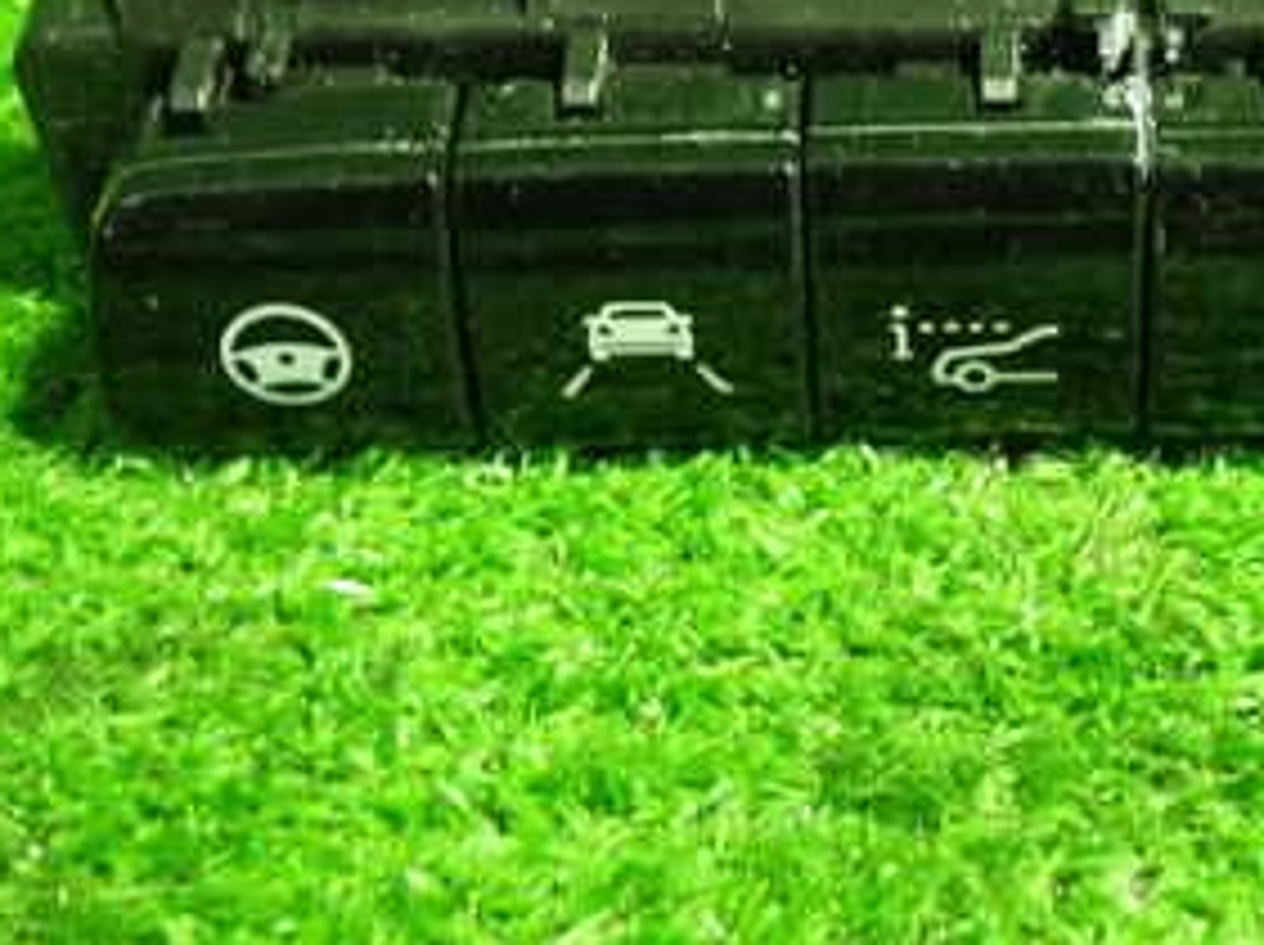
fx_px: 2808
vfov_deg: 19.0
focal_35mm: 77
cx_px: 1183
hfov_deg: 24.5
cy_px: 306
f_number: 2.5
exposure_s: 1/30
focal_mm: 6.37
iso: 800
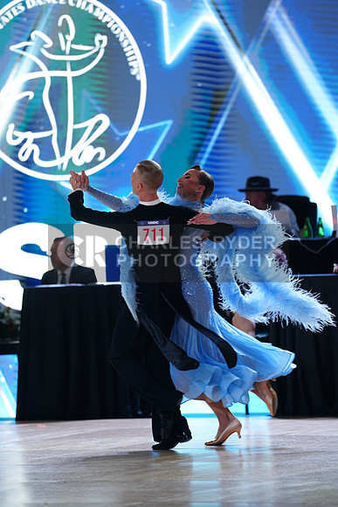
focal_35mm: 200
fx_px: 2815
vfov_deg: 10.3
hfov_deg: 6.9
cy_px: 254
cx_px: 169
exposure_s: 1/500
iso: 800
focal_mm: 200
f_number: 2.8
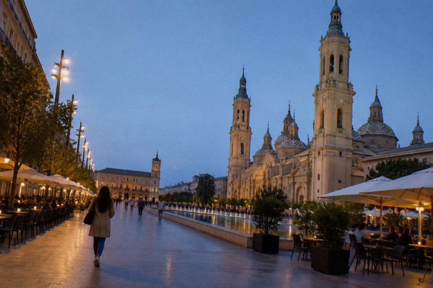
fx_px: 589
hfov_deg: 40.4
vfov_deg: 27.5
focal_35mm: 49
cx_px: 216
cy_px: 144
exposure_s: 1/640
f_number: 5.6
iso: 400
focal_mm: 49
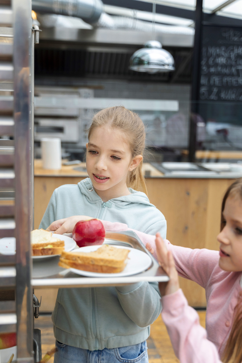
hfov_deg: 31.9
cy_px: 182
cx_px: 121
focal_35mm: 42
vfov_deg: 46.4
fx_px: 423
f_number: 2.8
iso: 800
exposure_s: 1/400
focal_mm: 42
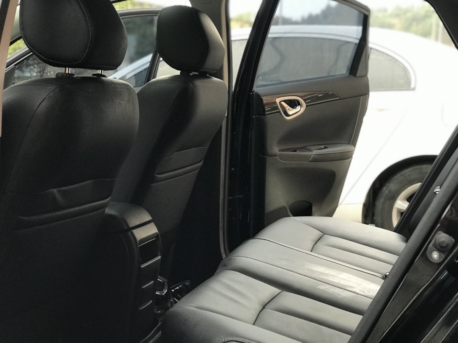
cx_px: 229
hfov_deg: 33.8
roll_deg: -1.7
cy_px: 172
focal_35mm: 57
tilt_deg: -7.9
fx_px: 754
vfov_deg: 25.7
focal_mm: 6.6
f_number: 2.8
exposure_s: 1/50
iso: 160
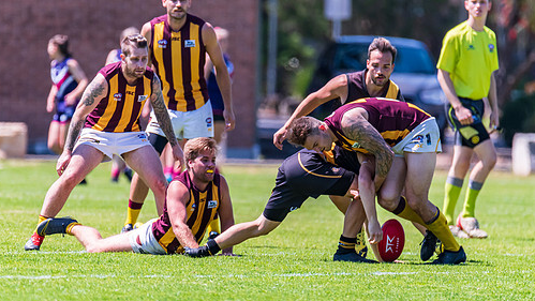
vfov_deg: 1.4
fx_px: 12388
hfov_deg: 2.5
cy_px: 159
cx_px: 262
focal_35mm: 873
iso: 800
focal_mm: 600
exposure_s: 1/2000
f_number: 6.3
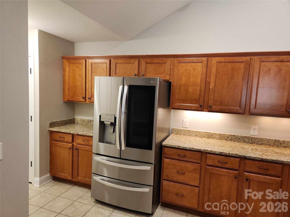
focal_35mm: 23
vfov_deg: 58.9
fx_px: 193
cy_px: 108
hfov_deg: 73.9
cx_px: 145
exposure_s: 1/120
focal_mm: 5.4
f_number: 1.8
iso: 400
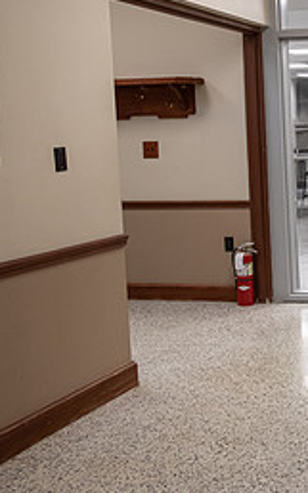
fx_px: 739
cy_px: 184
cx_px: 501
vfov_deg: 36.7
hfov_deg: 19.5
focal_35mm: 55
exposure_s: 1/100
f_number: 5
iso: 1250
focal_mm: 24
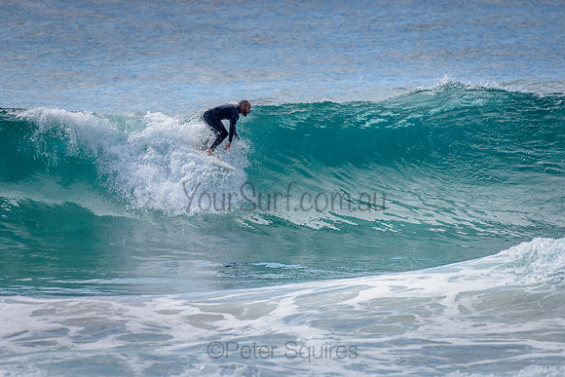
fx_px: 9625
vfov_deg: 2.2
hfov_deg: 3.4
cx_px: 219
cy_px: 199
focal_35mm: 613
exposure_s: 1/2000
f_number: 5.6
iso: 160
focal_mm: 500
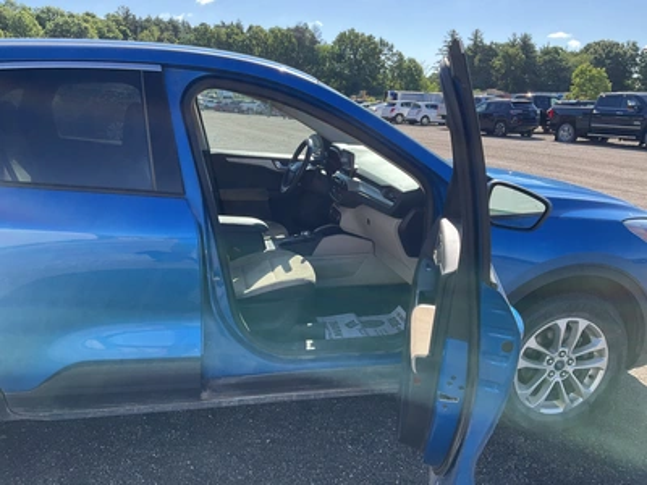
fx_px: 542
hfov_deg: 61.7
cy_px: 242
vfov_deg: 48.2
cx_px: 324
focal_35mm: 29
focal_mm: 3
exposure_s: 1/540
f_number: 1.8
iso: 25
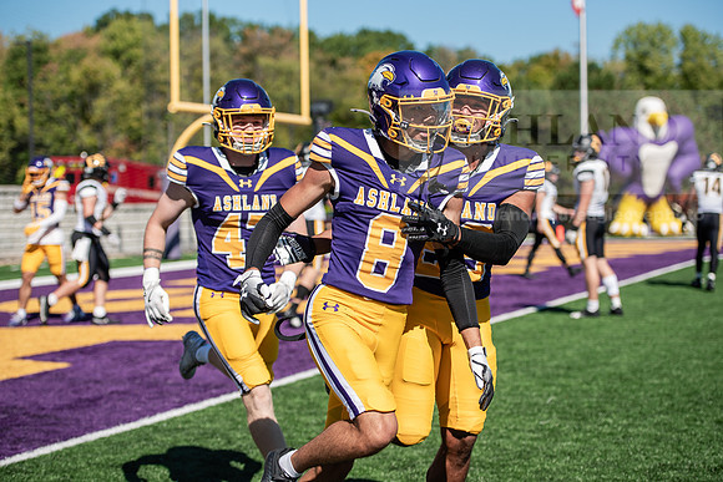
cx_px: 362
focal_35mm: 75
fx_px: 1507
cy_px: 241
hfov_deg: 27.0
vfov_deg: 18.2
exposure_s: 1/1600
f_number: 3.2
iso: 125
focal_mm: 75
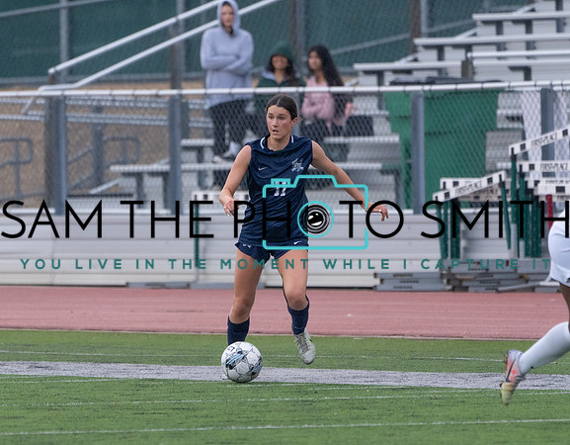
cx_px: 226
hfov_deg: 2.9
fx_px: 11312
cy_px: 260
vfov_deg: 2.3
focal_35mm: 677
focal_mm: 400
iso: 2000
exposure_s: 1/1250
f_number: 5.6
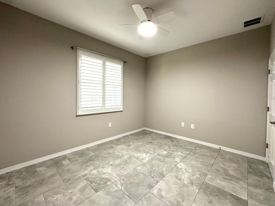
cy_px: 98
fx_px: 119
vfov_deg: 81.7
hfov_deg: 98.2
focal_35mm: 15
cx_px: 139
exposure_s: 1/60
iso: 200
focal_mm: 2.22
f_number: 2.2
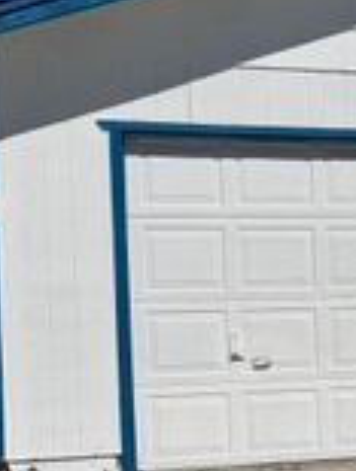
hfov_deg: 13.9
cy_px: 369
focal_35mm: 103
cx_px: 456
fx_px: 1407
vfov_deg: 18.9
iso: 64
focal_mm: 6.76
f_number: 1.78
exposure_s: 1/12346
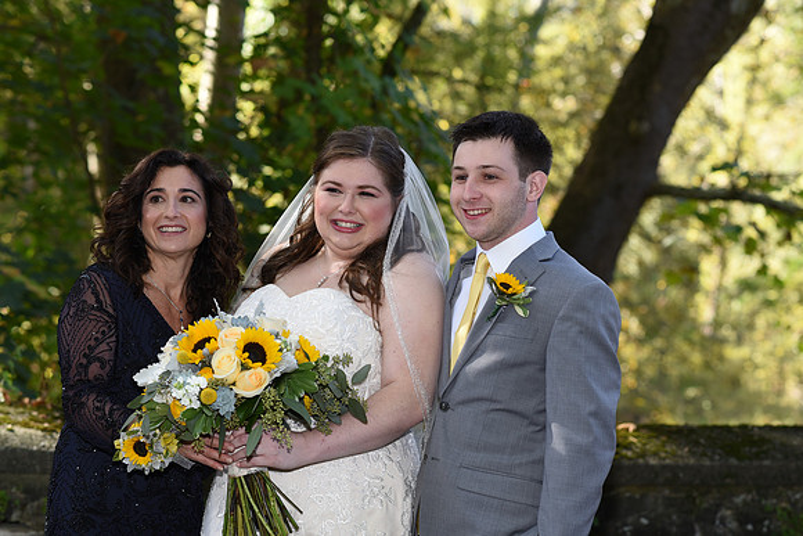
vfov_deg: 16.1
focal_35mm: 85
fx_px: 1896
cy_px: 268
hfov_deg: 23.9
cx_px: 402
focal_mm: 85
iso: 200
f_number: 4
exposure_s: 1/200
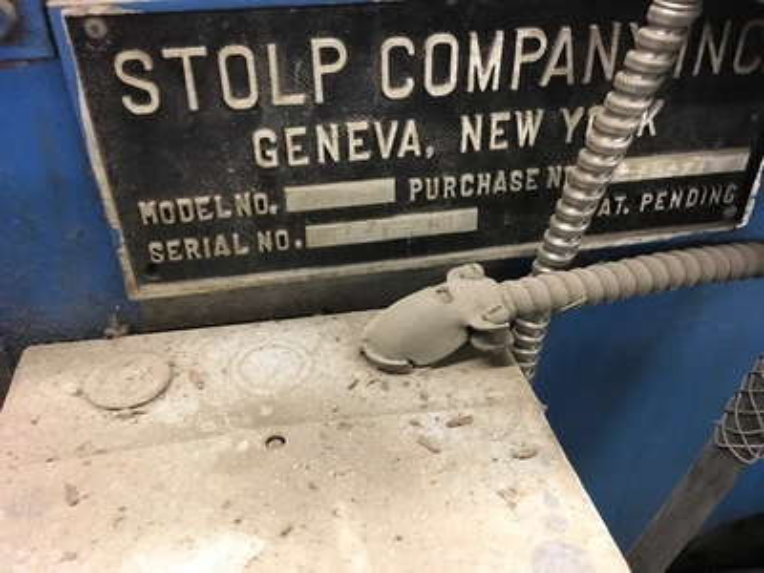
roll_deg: -3.8
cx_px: 382
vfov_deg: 48.2
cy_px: 286
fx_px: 640
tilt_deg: -33.3
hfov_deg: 61.7
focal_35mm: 29
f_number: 2.2
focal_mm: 4.15
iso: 320
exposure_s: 1/15
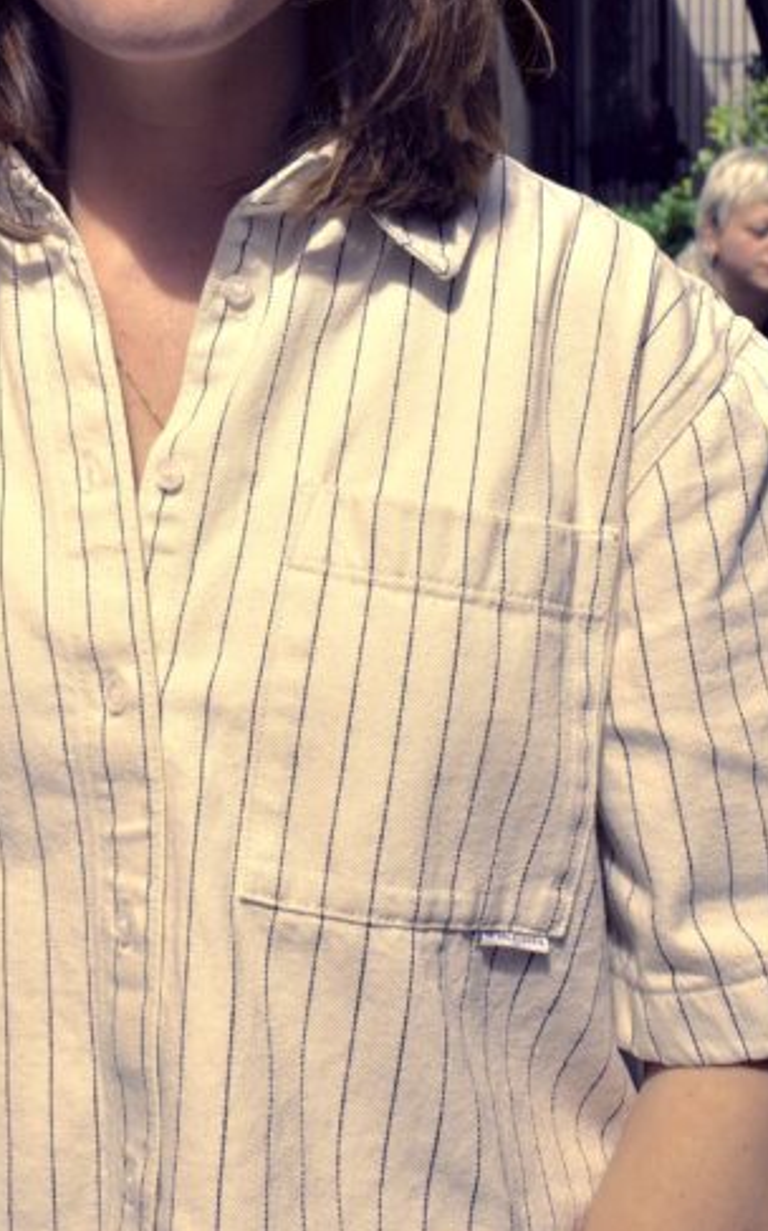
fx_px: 2011
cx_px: -42
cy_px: 106
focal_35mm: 60
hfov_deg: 20.7
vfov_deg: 32.2
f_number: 5.6
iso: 200
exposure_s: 1/500
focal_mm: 18.3
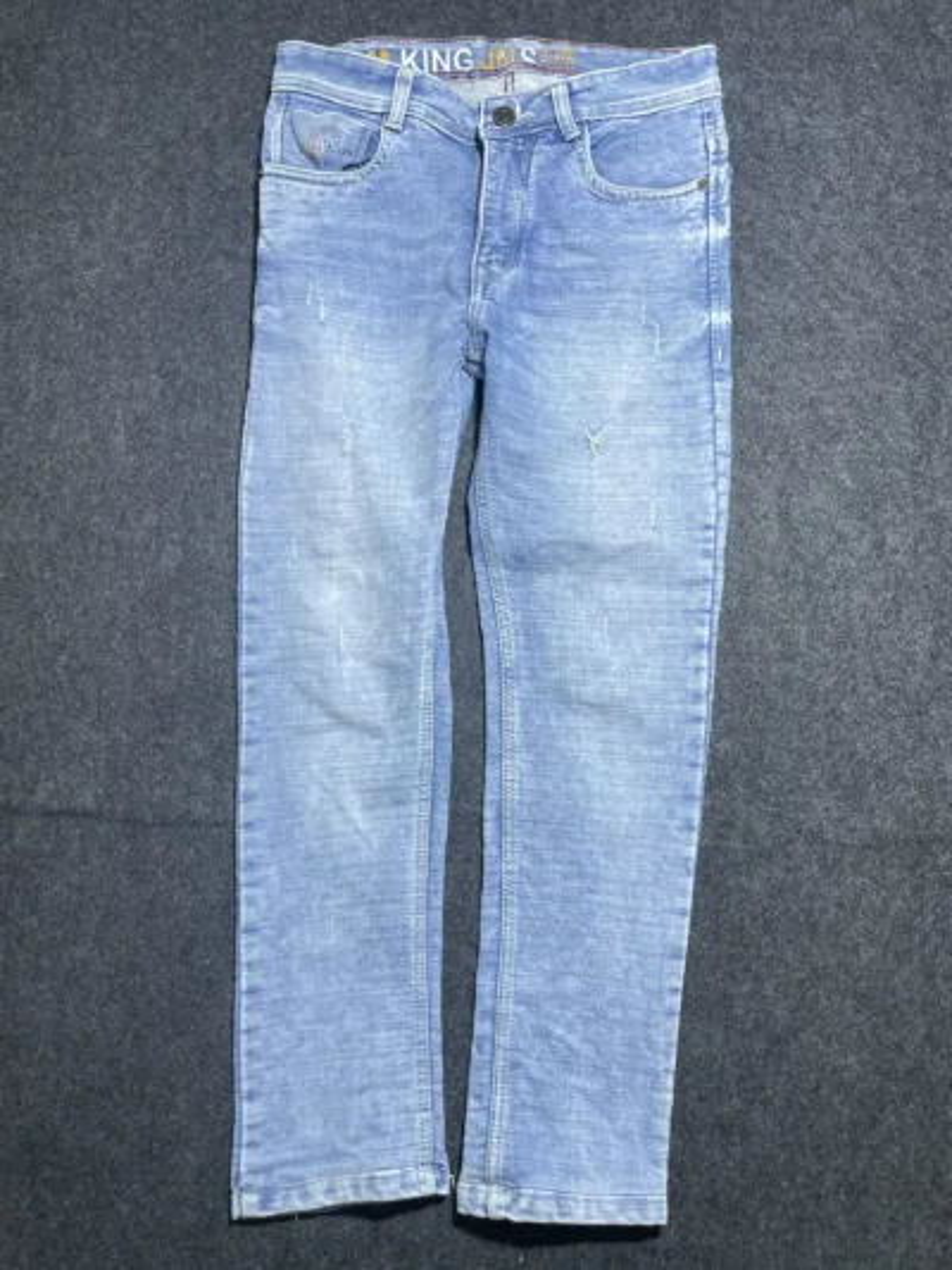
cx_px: 476
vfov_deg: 67.3
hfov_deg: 53.1
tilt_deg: -55.7
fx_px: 953
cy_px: 635
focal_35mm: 26
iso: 100
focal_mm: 4.2
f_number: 1.6
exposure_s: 1/100
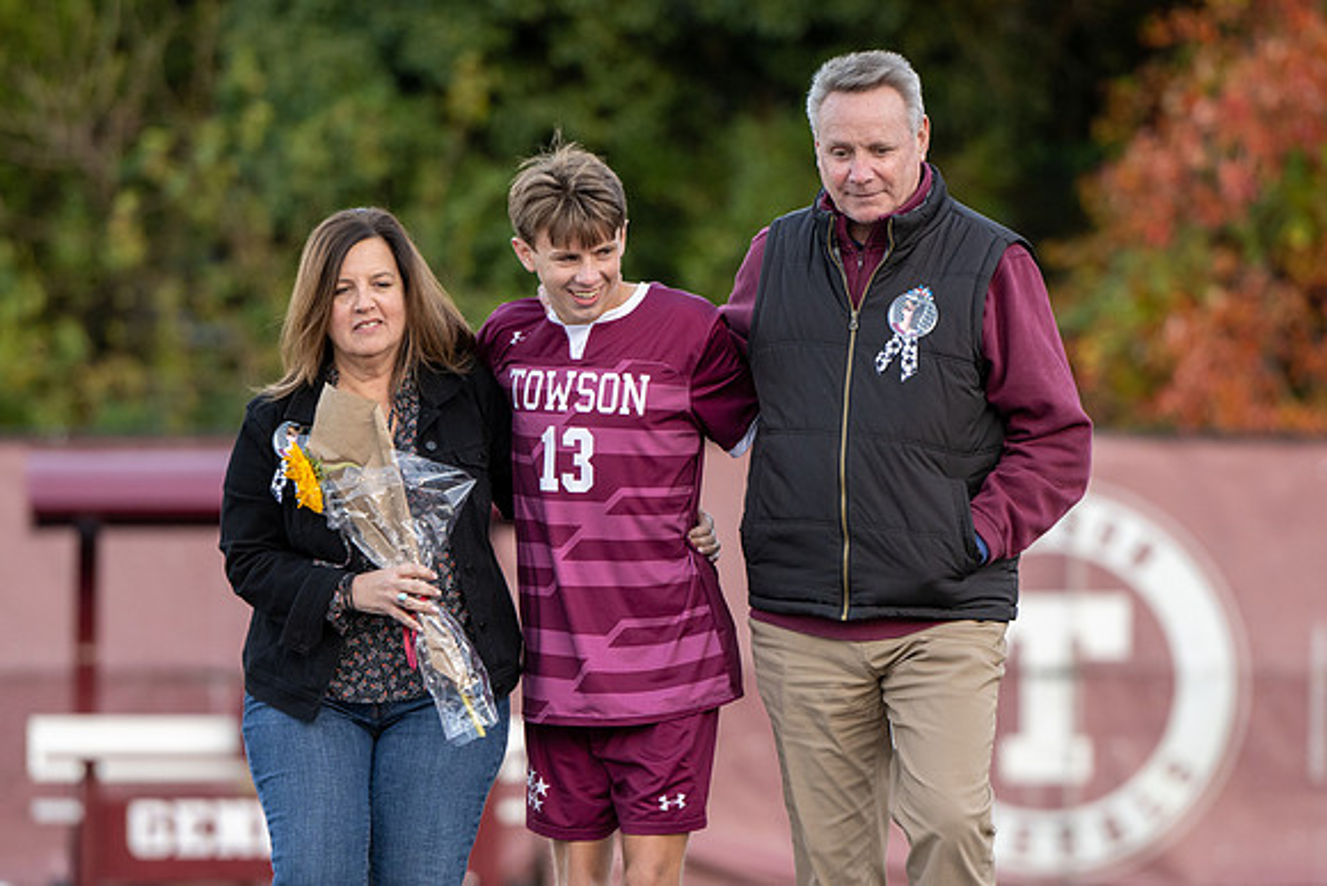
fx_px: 10442
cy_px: 627
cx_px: 755
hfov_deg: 7.3
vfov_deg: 4.9
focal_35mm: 283
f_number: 3.5
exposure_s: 1/400
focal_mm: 200
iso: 900
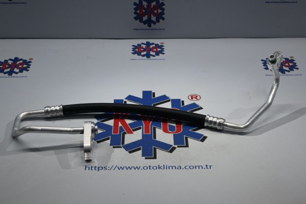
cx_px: 153
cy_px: 102
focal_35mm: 66
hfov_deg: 30.5
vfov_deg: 20.6
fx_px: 561
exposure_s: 1/80
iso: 360
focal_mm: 44
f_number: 6
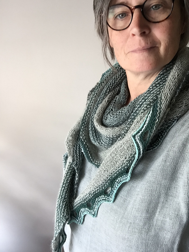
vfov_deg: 58.4
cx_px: 94
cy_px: 126
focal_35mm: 31
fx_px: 226
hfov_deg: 45.4
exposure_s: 1/50
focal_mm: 2.65
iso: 32
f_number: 2.2
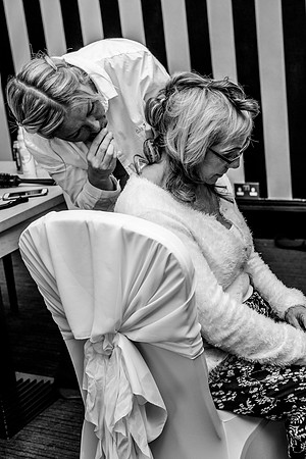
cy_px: 230
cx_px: 153
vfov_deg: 33.4
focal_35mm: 60
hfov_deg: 22.6
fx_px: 765
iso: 400
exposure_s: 1/60
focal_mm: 60
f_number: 6.3
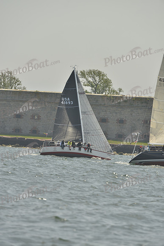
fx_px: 2731
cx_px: 82
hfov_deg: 3.4
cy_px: 123
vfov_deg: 5.2
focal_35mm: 400
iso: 280
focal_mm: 400
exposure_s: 1/1000
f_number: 9
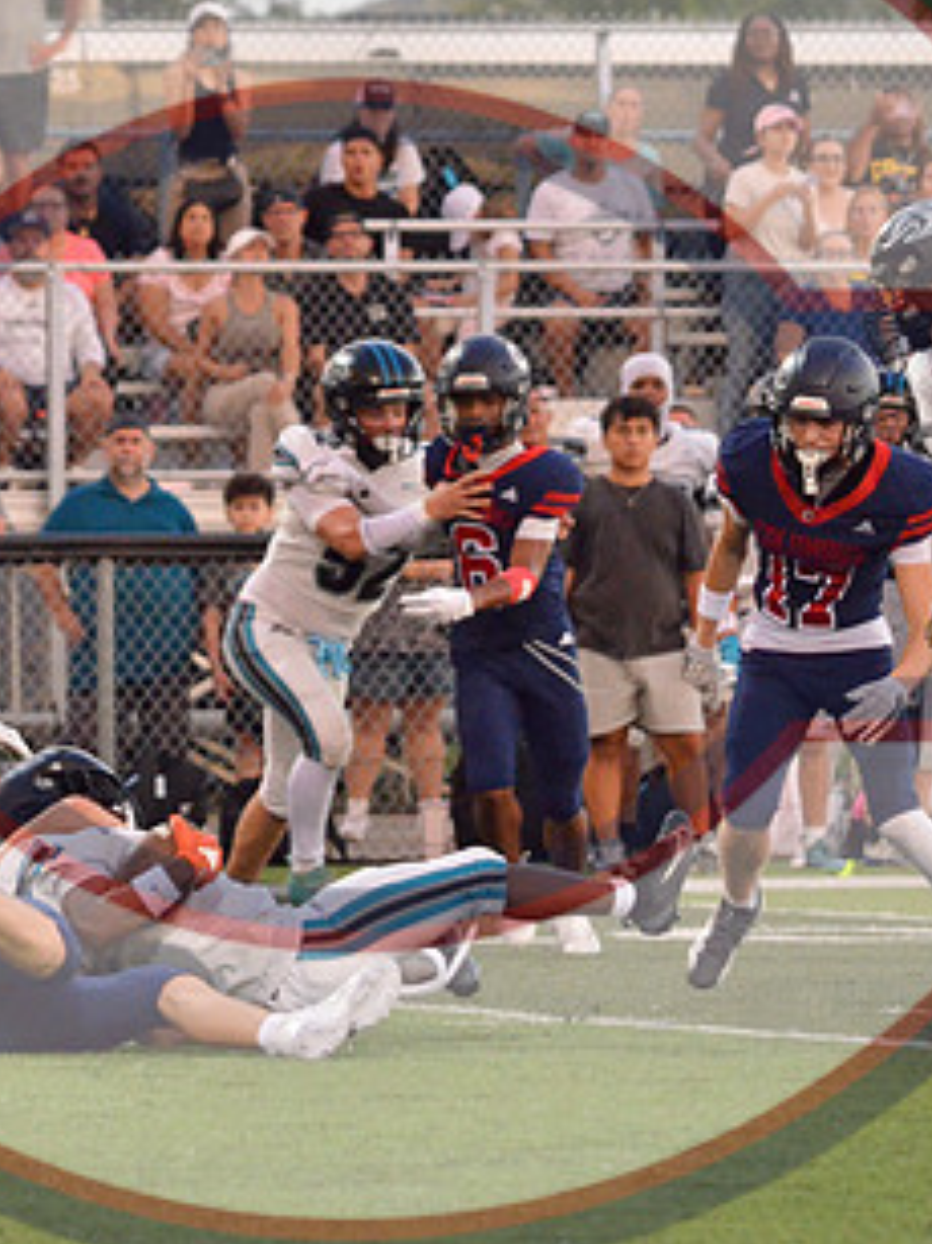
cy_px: 515
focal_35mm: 449
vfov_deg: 4.4
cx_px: 332
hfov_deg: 3.3
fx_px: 16126
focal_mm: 165
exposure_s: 1/500
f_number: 5
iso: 3200
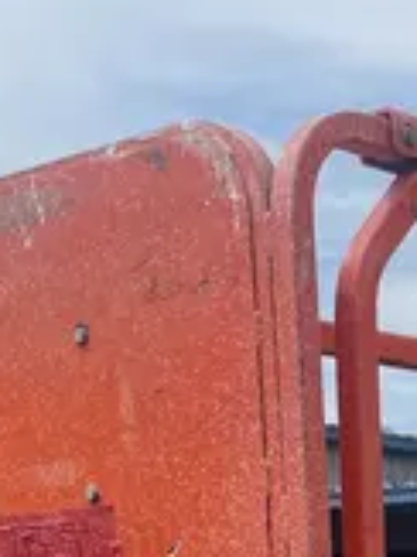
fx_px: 1882
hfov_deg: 12.4
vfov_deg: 15.0
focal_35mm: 117
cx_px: 482
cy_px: 959
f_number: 1.6
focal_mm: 4.2
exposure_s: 1/3731
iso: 32
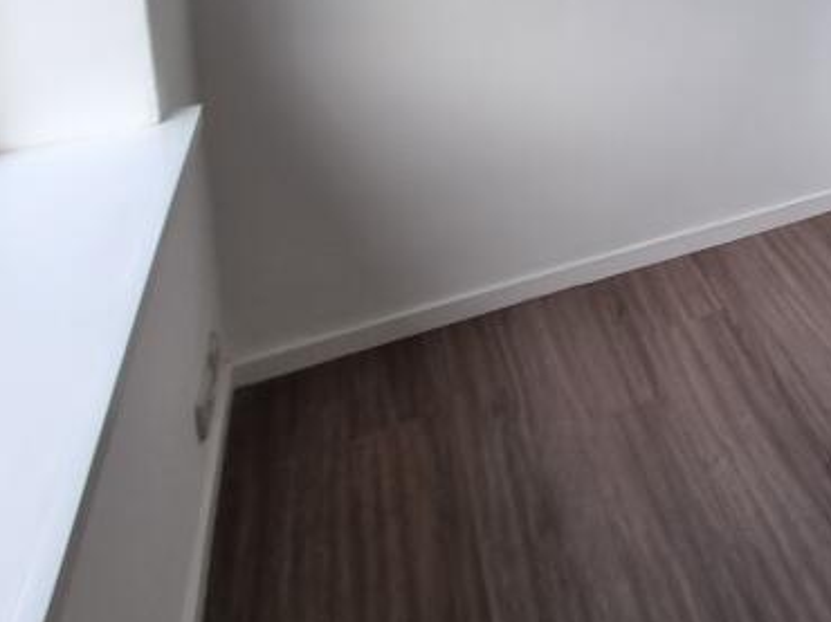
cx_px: 952
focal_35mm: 36
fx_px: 864
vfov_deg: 31.7
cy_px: -157
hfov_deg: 39.8
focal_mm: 2.2
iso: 50
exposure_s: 1/50
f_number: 2.2
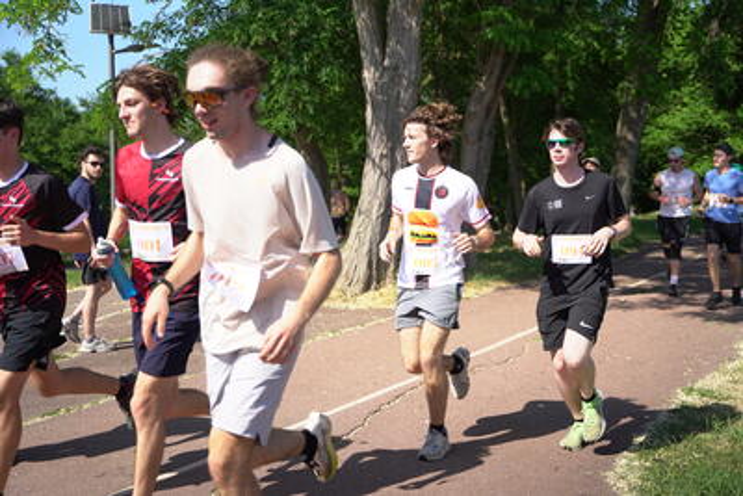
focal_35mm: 41
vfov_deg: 32.6
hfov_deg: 47.3
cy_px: 248
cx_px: 372
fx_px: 849
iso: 640
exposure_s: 1/8000
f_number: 2.8
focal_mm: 41.1
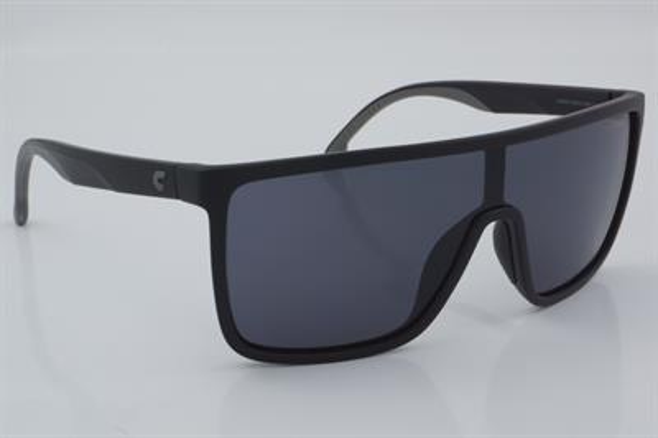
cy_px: 219
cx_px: 329
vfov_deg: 18.2
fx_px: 1370
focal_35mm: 75
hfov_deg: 27.0
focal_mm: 50
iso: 100
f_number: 32
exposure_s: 1/4
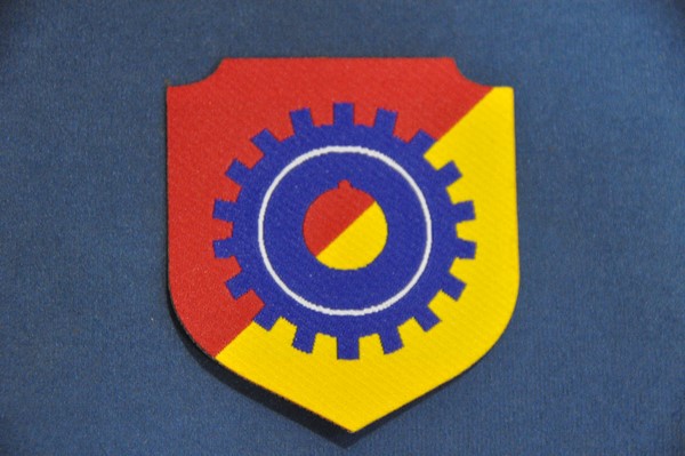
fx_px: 2567
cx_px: 342
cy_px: 228
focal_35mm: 135
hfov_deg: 15.2
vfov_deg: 10.1
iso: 3200
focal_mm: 90
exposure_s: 1/40
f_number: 5.3
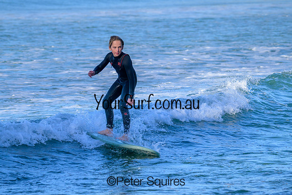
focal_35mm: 344
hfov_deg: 6.0
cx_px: 124
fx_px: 2789
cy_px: 61
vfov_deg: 4.0
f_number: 6.7
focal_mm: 250
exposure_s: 1/1600
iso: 450
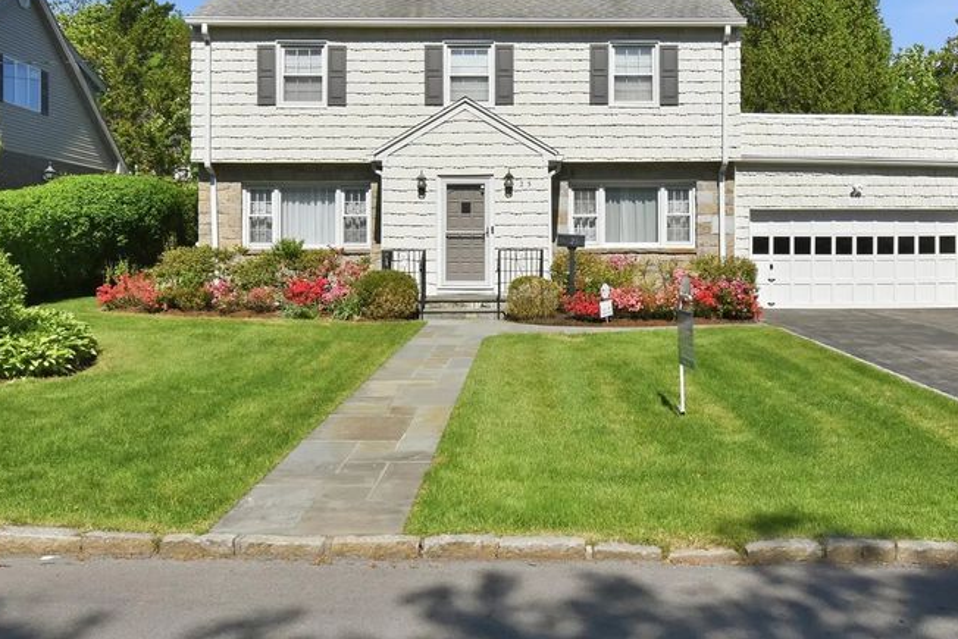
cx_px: 525
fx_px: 878
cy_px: 249
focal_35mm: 33
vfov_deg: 39.8
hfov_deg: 57.1
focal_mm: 14
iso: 100
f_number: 8
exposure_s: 1/500
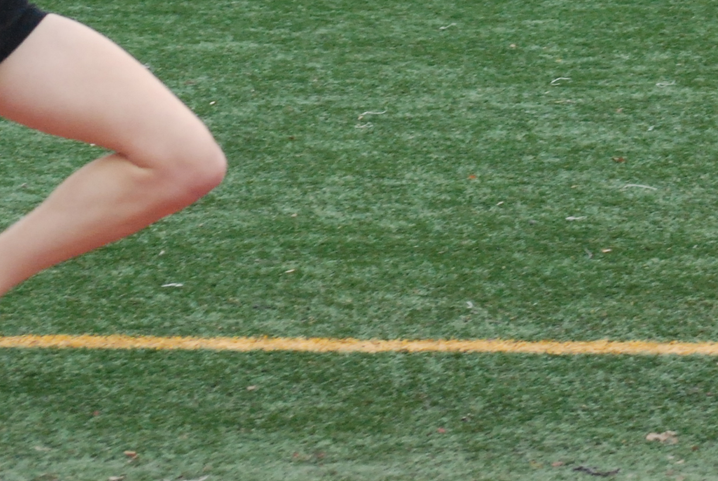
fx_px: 6143
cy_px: -219
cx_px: 658
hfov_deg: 6.7
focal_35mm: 308
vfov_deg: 4.5
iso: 1000
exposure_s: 1/800
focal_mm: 65
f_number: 7.1
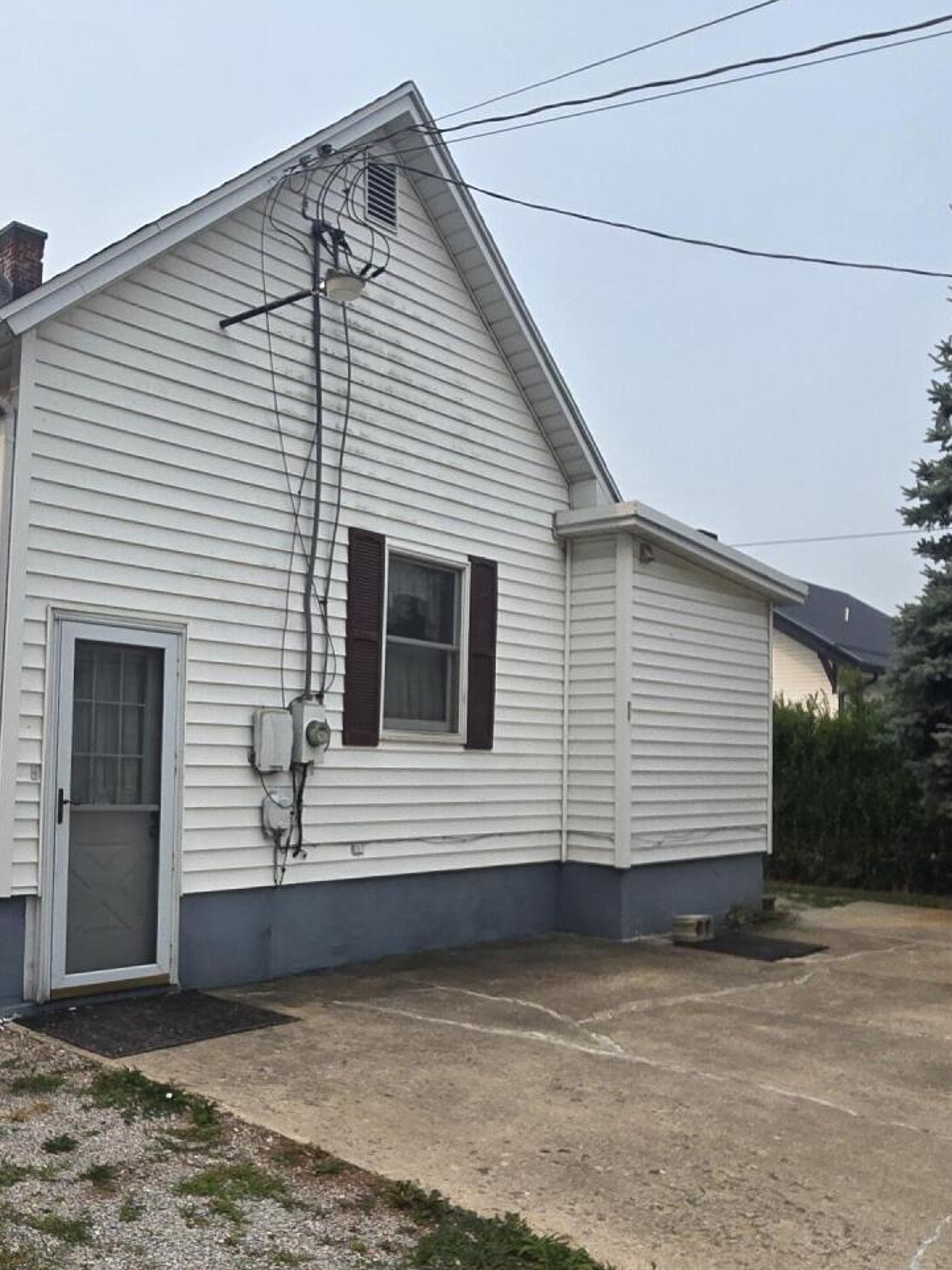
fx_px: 990
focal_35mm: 27
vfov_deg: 65.0
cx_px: 269
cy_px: 733
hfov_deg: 49.8
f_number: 2.2
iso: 50
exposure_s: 1/2240
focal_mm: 2.2
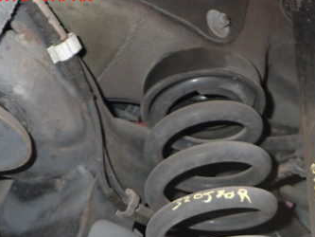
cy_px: 196
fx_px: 492
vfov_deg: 26.4
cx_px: 204
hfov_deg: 35.3
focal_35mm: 54
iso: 640
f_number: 6.3
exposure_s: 1/30
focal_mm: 5.4
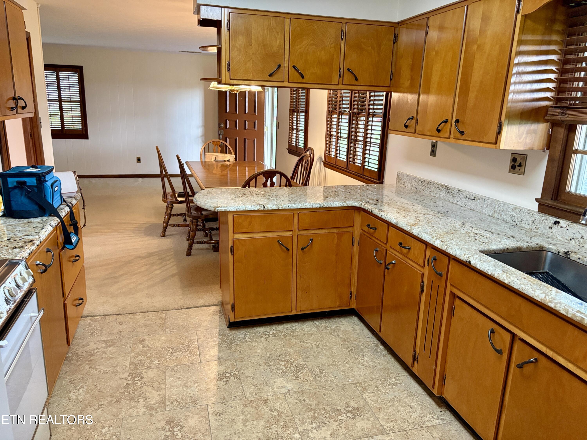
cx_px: 294
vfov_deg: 53.1
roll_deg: -1.1
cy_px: 220
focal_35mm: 26
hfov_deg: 67.3
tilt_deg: -14.0
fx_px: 441
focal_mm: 5.96
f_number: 1.6
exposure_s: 1/60
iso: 320
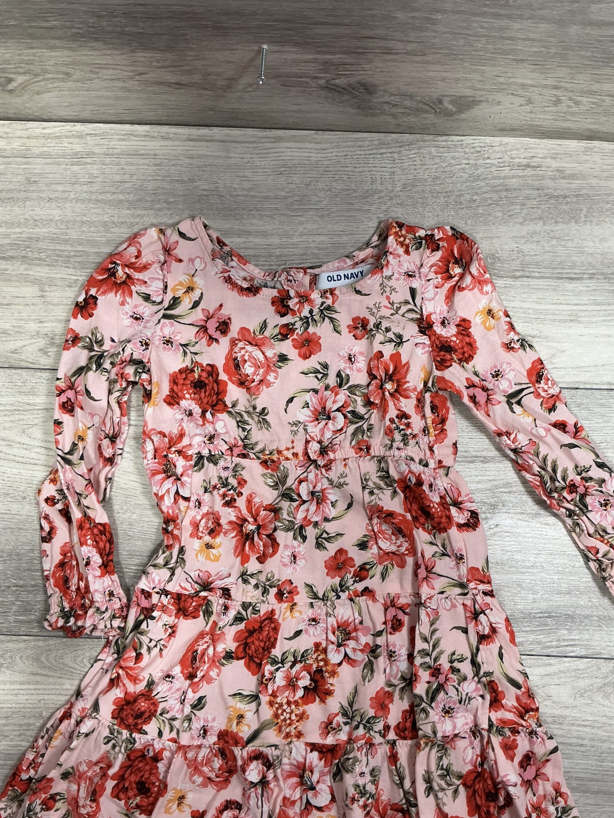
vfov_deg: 55.2
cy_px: 460
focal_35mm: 33
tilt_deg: -84.0
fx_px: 781
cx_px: 341
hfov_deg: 42.9
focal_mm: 3
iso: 50
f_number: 1.8
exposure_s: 1/50
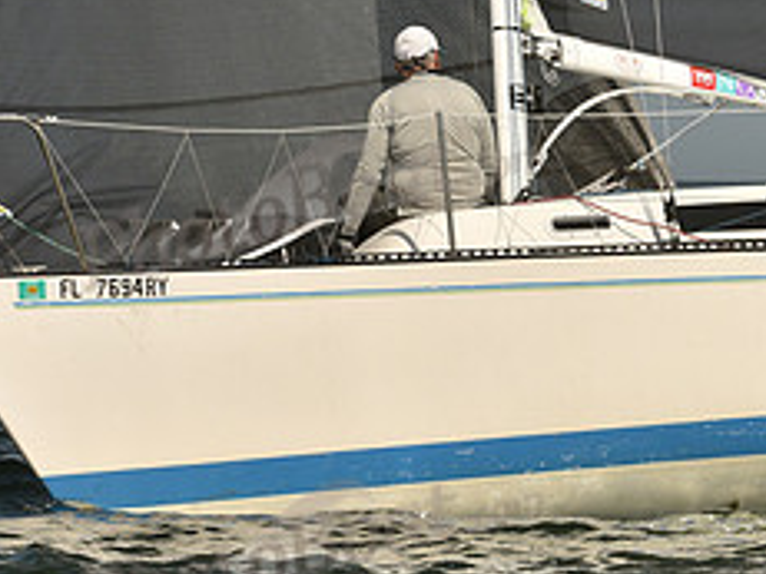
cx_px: 720
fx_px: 10683
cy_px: 330
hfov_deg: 4.1
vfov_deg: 3.1
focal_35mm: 483
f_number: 10
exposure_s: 1/1250
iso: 400
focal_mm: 200
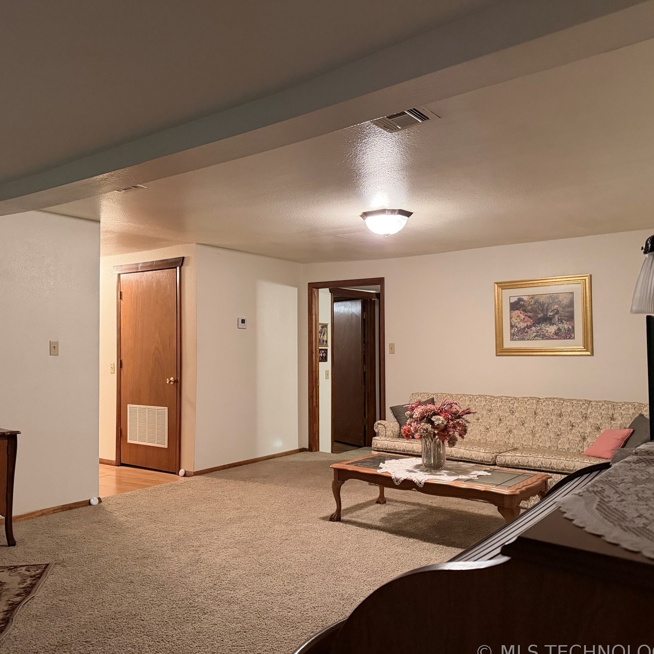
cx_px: 330
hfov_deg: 55.6
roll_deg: +0.5
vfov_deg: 55.6
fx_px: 620
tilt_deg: +0.2
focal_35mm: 29
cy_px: 333
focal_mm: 6.76
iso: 800
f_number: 1.78
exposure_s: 1/60
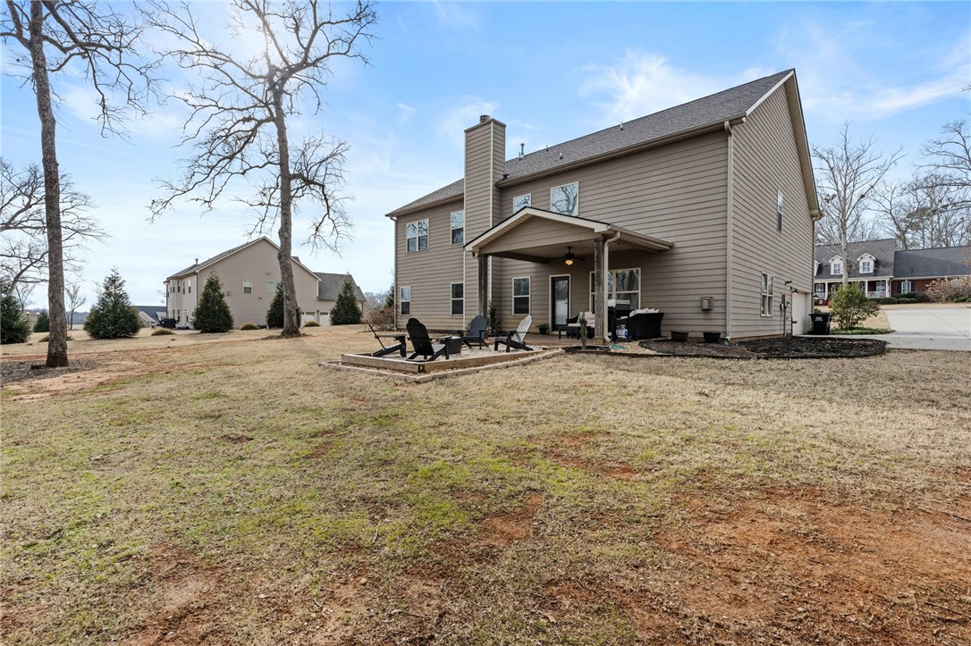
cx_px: 486
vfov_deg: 73.7
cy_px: 323
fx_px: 431
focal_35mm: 16
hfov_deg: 96.8
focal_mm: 16
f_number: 9
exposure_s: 1/250
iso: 200
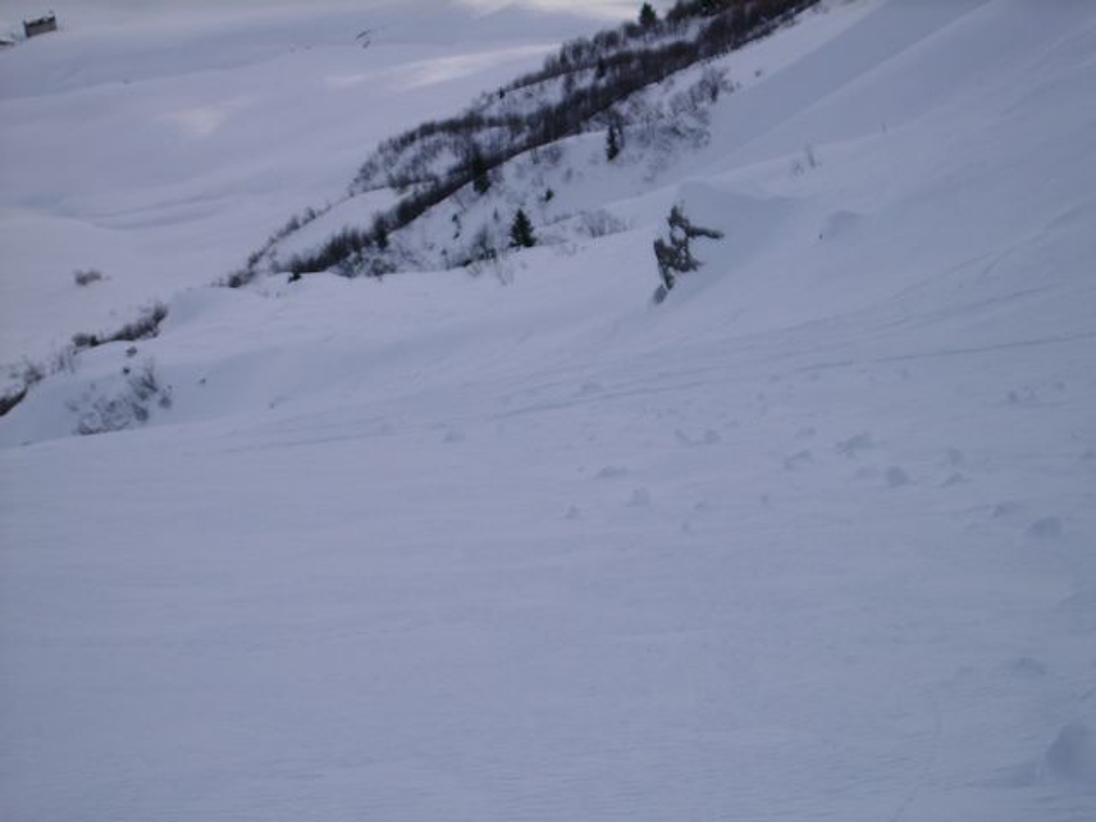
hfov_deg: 19.1
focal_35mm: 103
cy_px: 411
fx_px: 3261
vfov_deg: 14.4
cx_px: 548
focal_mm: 17.14
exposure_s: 1/420
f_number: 4.9
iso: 50
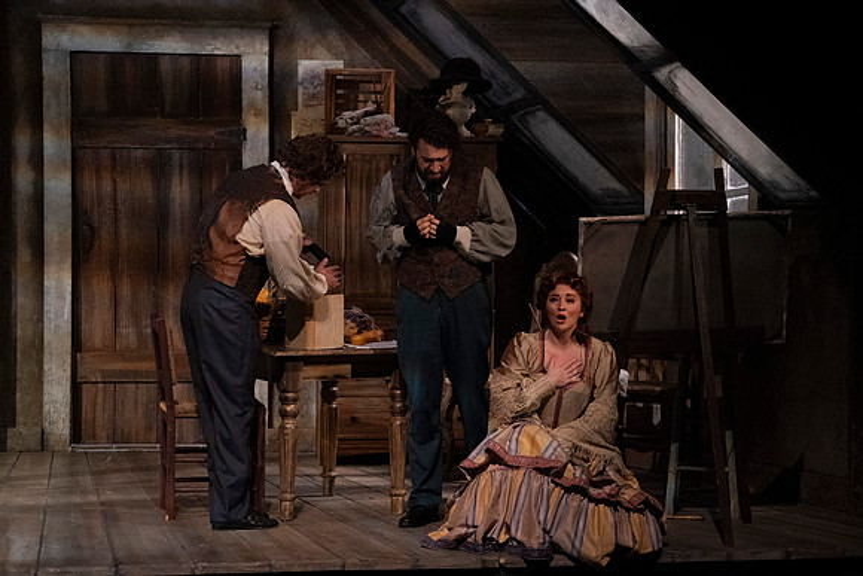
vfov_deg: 6.9
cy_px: 288
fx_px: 4795
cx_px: 432
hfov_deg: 10.3
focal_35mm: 200
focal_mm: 200
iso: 16000
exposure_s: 1/320
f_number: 10
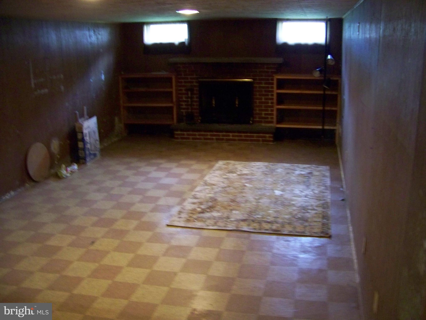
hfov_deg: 51.4
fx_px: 443
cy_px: 160
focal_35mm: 36
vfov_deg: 39.7
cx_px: 213
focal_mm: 5.85
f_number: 2.8
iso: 400
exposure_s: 1/10
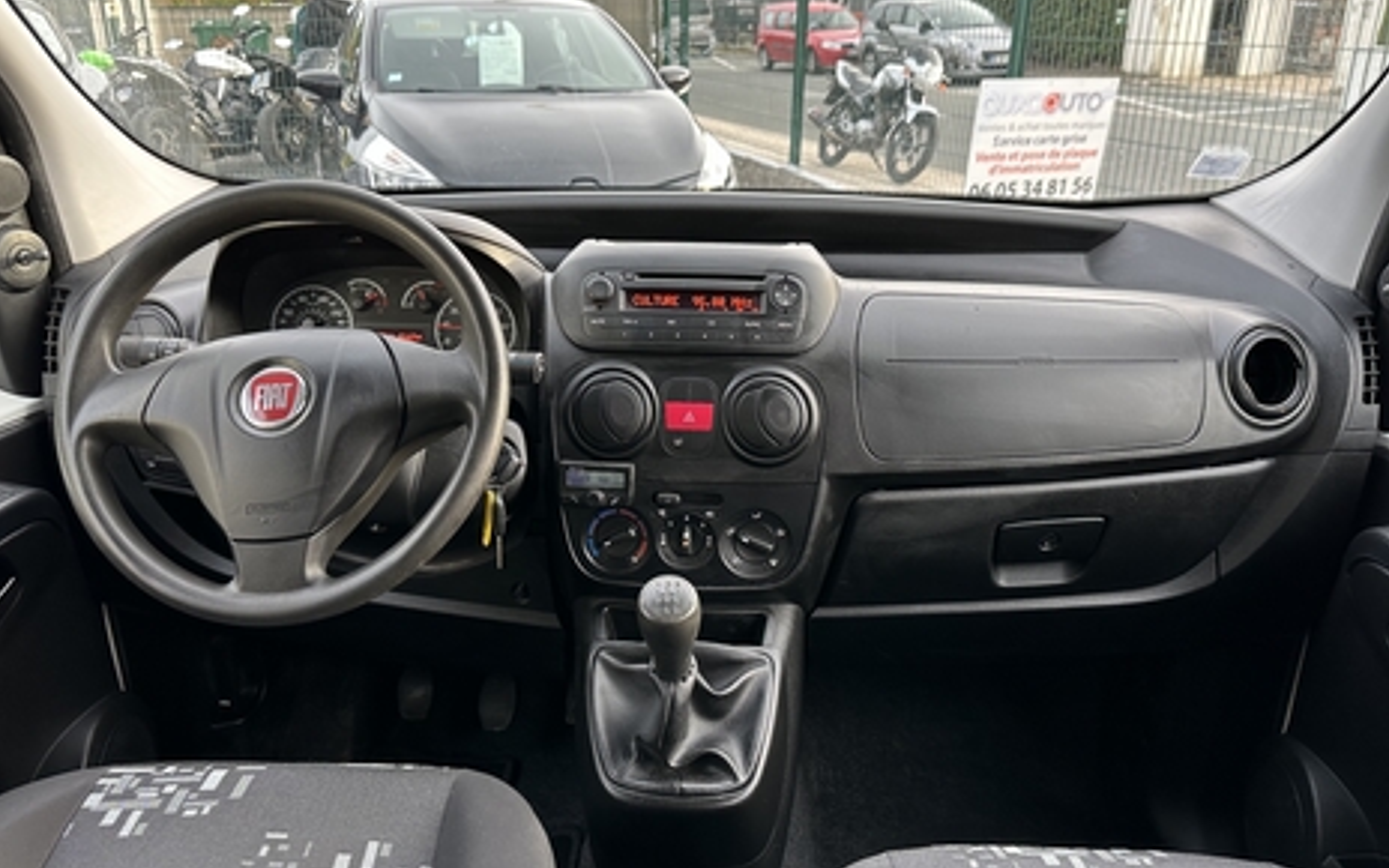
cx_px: 674
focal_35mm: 28
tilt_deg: -23.2
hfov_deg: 66.5
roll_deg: +0.0
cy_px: 441
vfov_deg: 44.5
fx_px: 1060
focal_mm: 6.86
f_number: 1.78
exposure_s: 1/121
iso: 125
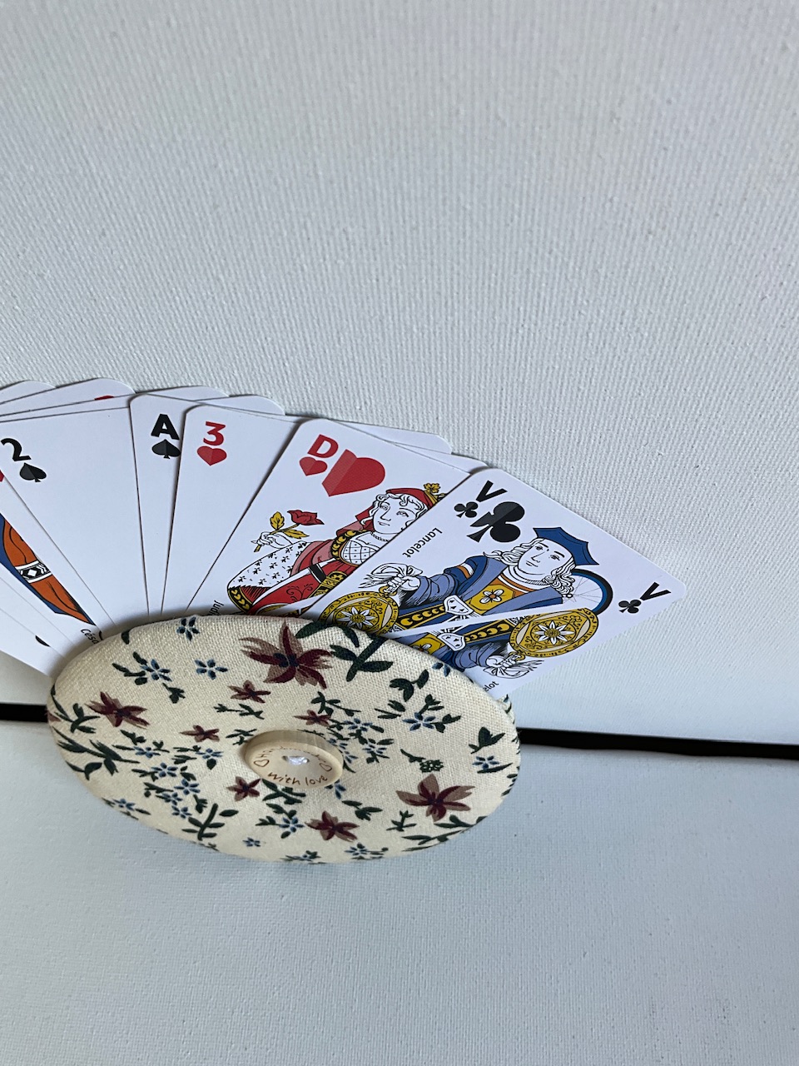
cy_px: 533
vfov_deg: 61.7
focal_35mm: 29
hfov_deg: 48.2
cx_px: 400
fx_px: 892
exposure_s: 1/100
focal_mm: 3
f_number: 1.8
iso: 25
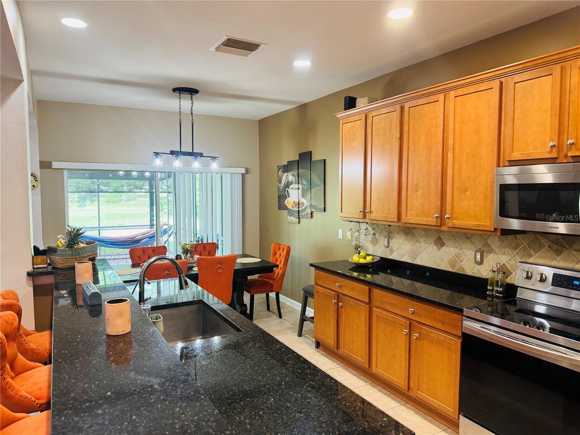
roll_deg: -0.4
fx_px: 402
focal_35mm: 24
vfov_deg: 56.8
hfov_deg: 71.6
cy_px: 218
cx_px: 290
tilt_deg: -5.3
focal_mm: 6.76
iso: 250
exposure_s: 1/60
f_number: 1.78
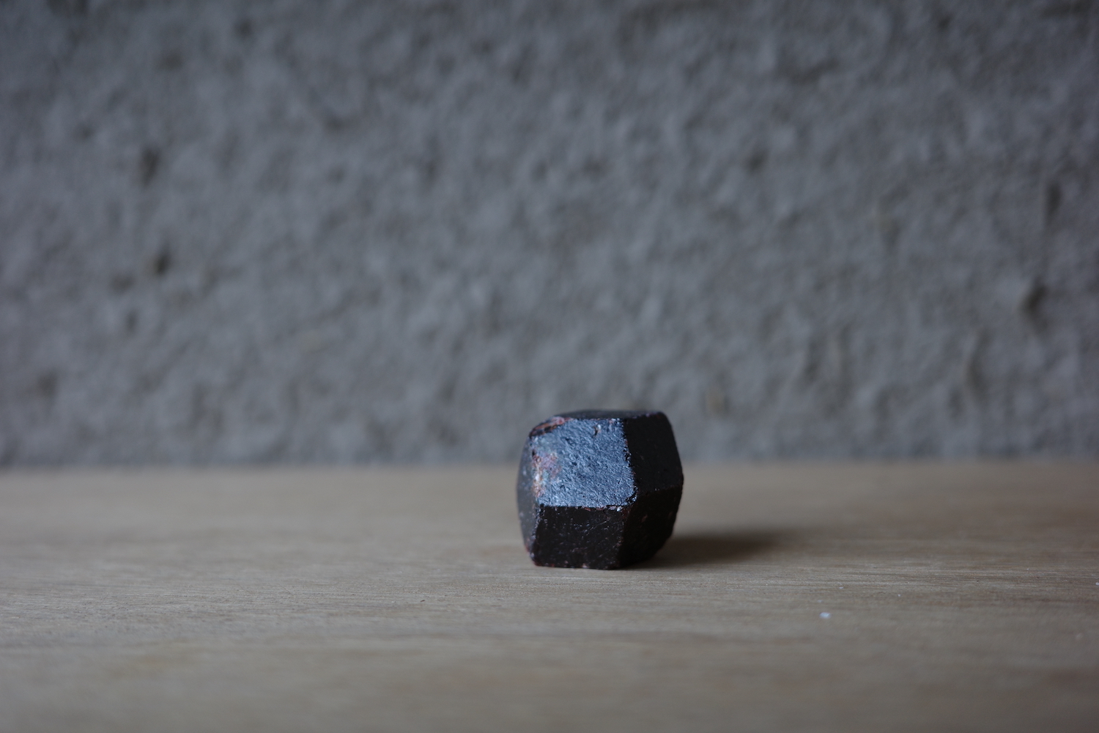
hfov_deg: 48.5
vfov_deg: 33.4
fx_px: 1221
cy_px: 366
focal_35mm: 40
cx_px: 550
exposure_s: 1/80
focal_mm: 26
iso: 200
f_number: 2.8
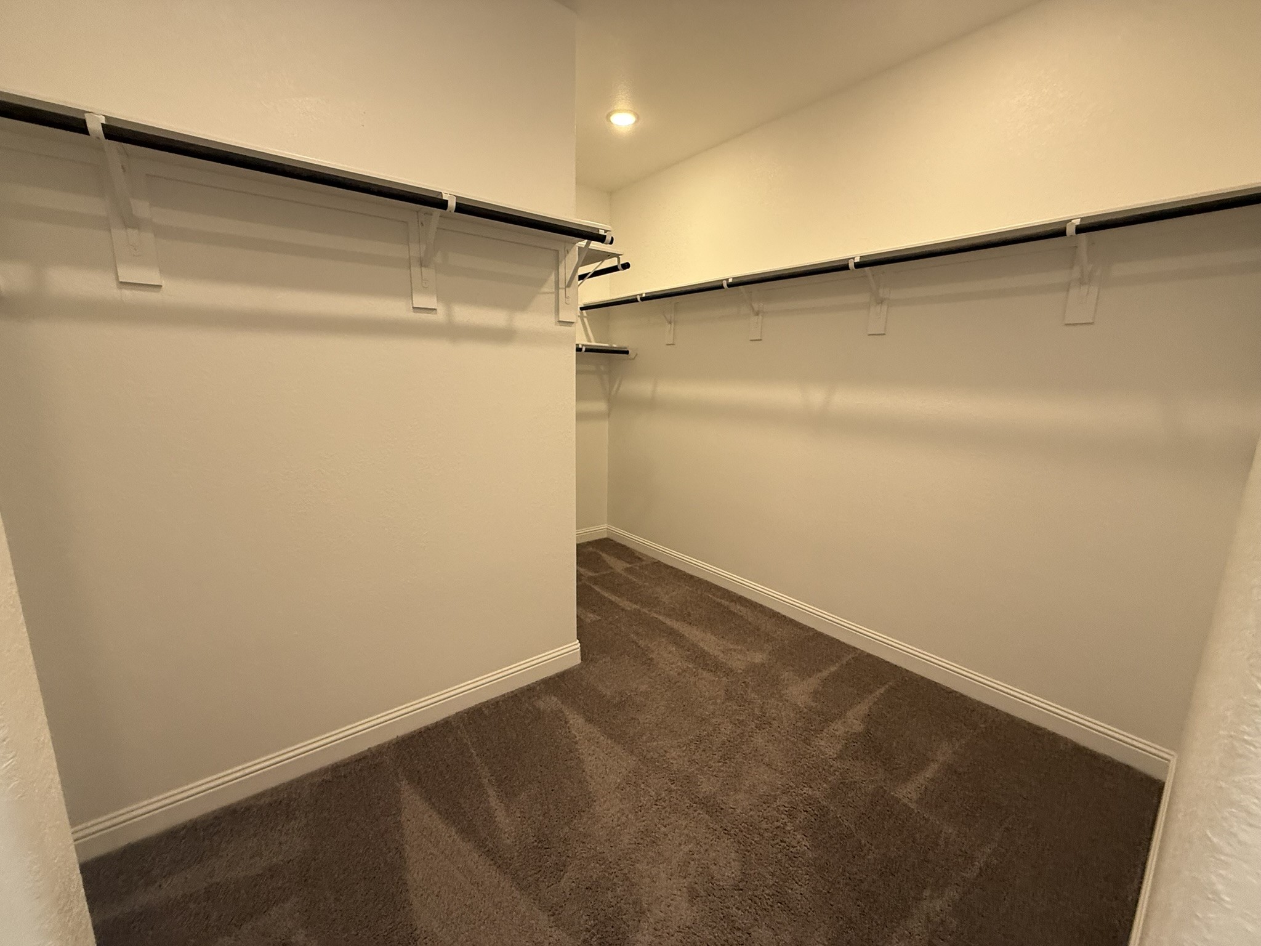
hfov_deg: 102.1
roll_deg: -0.1
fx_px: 510
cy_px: 473
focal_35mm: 14
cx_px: 630
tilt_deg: -8.5
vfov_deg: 85.7
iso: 250
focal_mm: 2.22
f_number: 2.2
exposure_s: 1/120
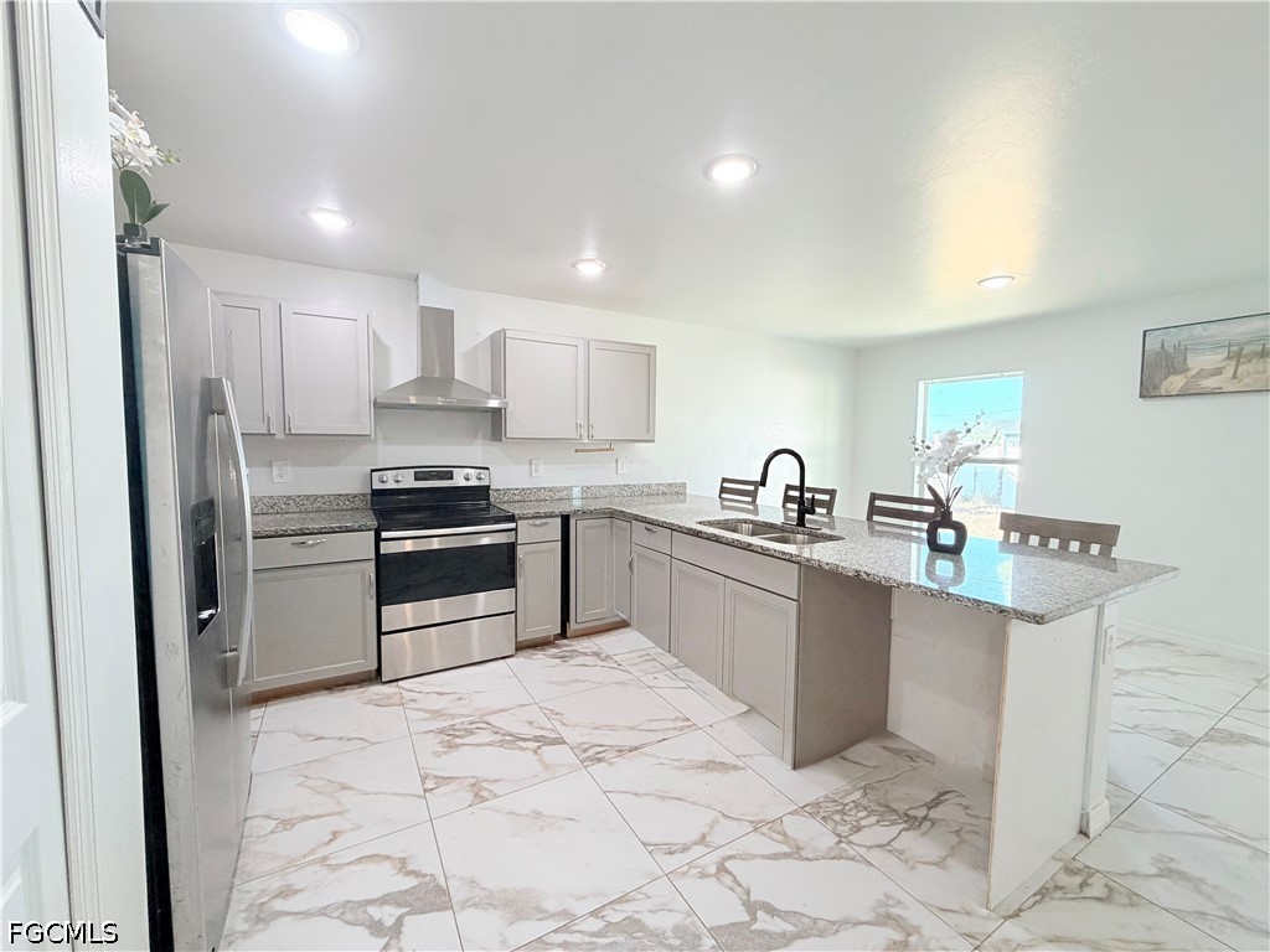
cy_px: 476
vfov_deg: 85.7
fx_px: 514
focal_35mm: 14
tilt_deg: -3.9
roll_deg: -0.5
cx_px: 635
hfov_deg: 102.1
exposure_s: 1/120
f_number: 2.2
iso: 200
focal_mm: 2.22
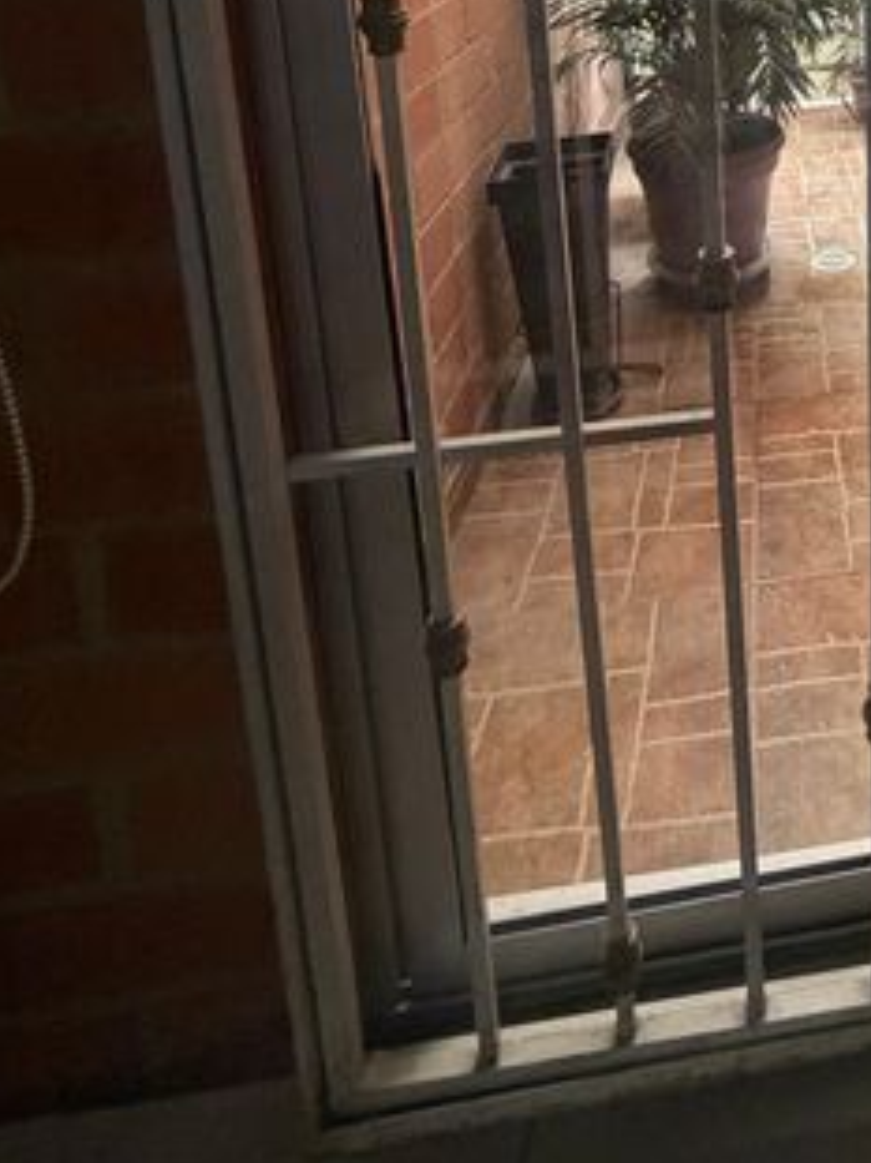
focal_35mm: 30
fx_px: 1007
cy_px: -36
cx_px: 897
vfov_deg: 47.9
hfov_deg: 40.2
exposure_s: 1/77
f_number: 2.2
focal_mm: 2.22
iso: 320
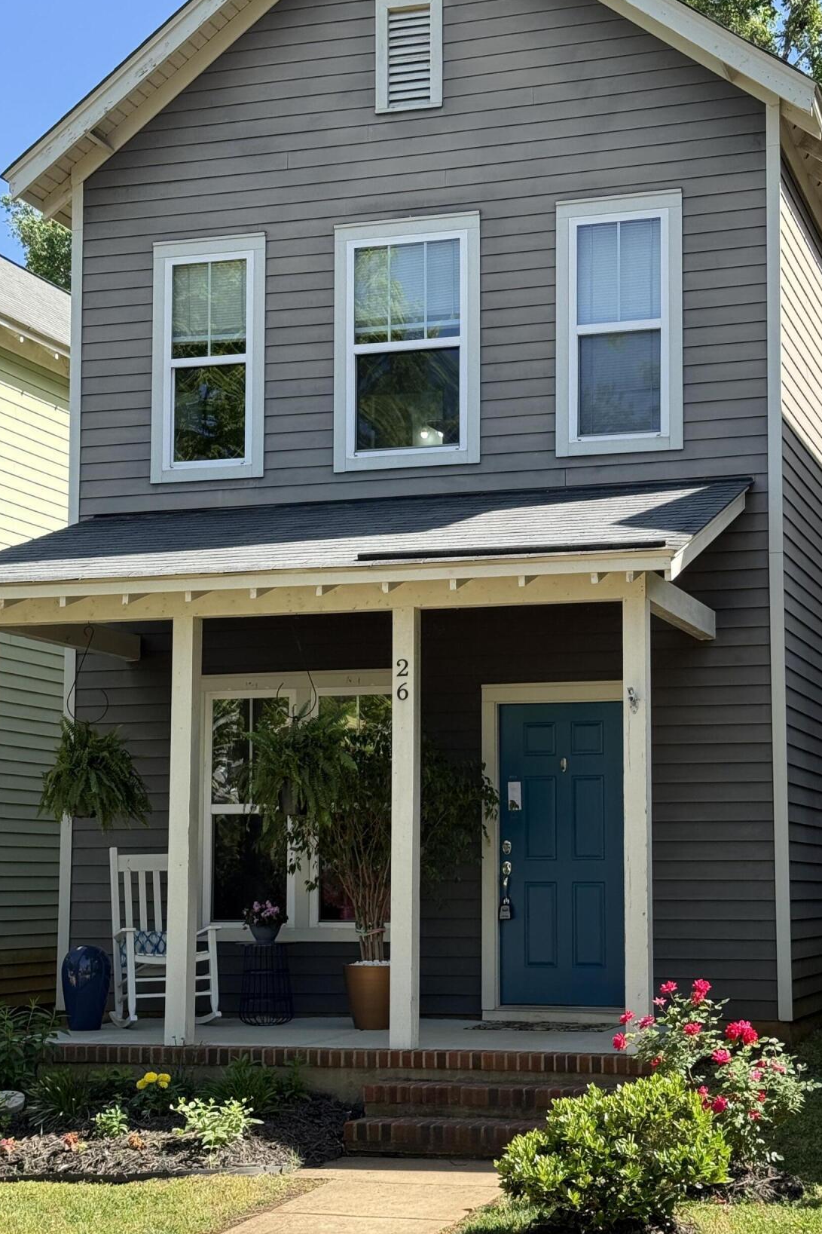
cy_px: 673
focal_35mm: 61
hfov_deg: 22.2
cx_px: 474
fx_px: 2090
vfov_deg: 32.9
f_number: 1.78
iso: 80
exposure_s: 1/1377
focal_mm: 6.76
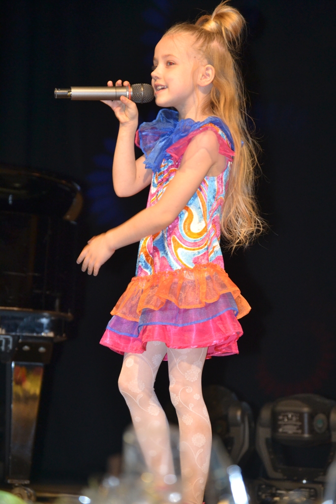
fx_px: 1889
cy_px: 252
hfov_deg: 10.2
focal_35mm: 135
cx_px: 168
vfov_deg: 15.2
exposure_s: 1/60
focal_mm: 90
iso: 800
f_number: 4.5
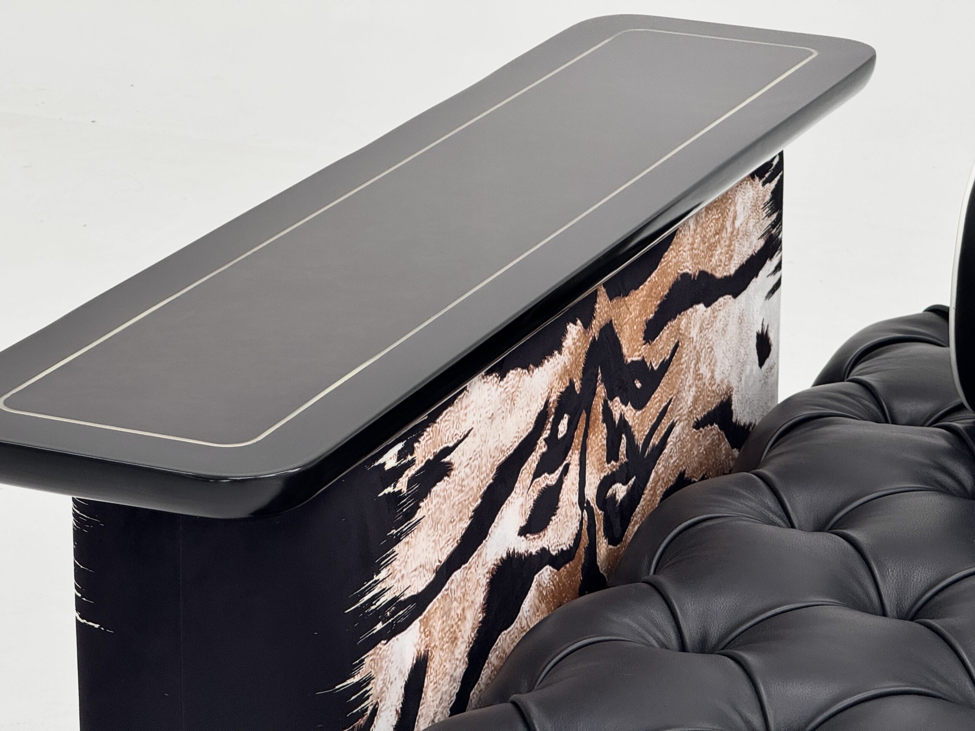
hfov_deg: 16.4
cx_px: 488
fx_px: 3380
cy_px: 366
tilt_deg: -19.5
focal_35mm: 120
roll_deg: +0.2
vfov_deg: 12.3
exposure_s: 1/100
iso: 125
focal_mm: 15.66
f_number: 2.8
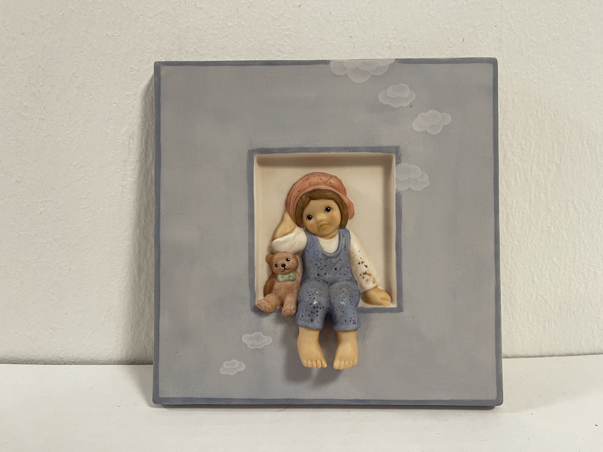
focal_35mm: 25
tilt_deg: -10.2
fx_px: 435
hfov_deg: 69.4
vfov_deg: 54.9
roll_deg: -0.1
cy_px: 226
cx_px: 302
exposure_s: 1/50
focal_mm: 5.1
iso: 125
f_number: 1.6
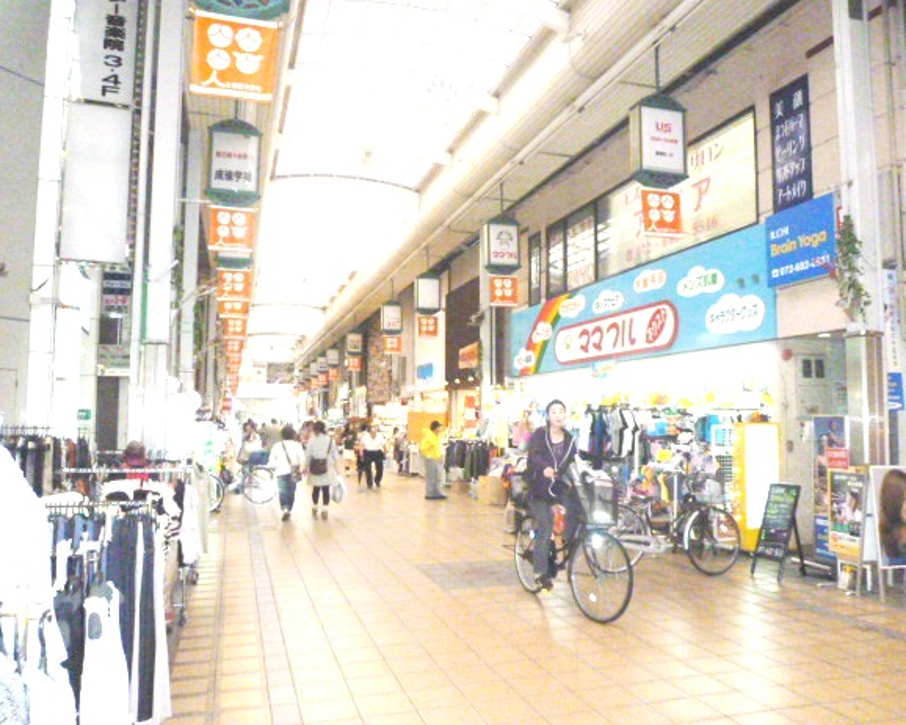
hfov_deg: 64.0
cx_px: 455
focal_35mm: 27
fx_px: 724
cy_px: 362
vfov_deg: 53.2
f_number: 2.8
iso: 1000
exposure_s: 1/250
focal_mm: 4.5
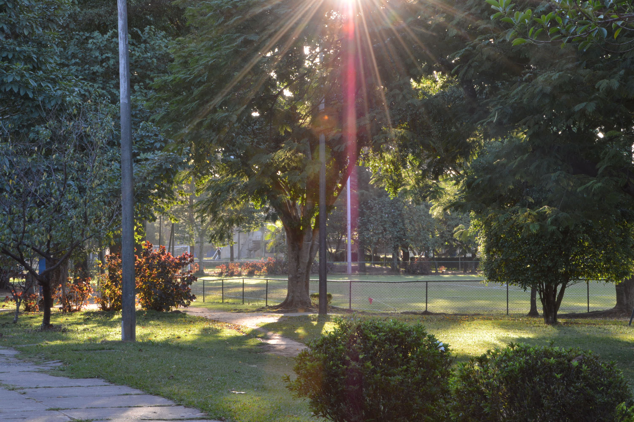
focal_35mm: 90
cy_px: 211
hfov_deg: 22.6
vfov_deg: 15.2
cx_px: 317
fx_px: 1584
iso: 400
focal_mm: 60
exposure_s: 1/15
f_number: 25
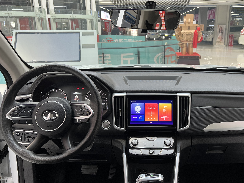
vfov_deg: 41.8
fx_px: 240
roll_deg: +0.3
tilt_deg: -16.9
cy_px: 99
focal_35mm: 34
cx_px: 152
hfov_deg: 53.4
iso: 80
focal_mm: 5.7
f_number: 1.5
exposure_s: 1/121
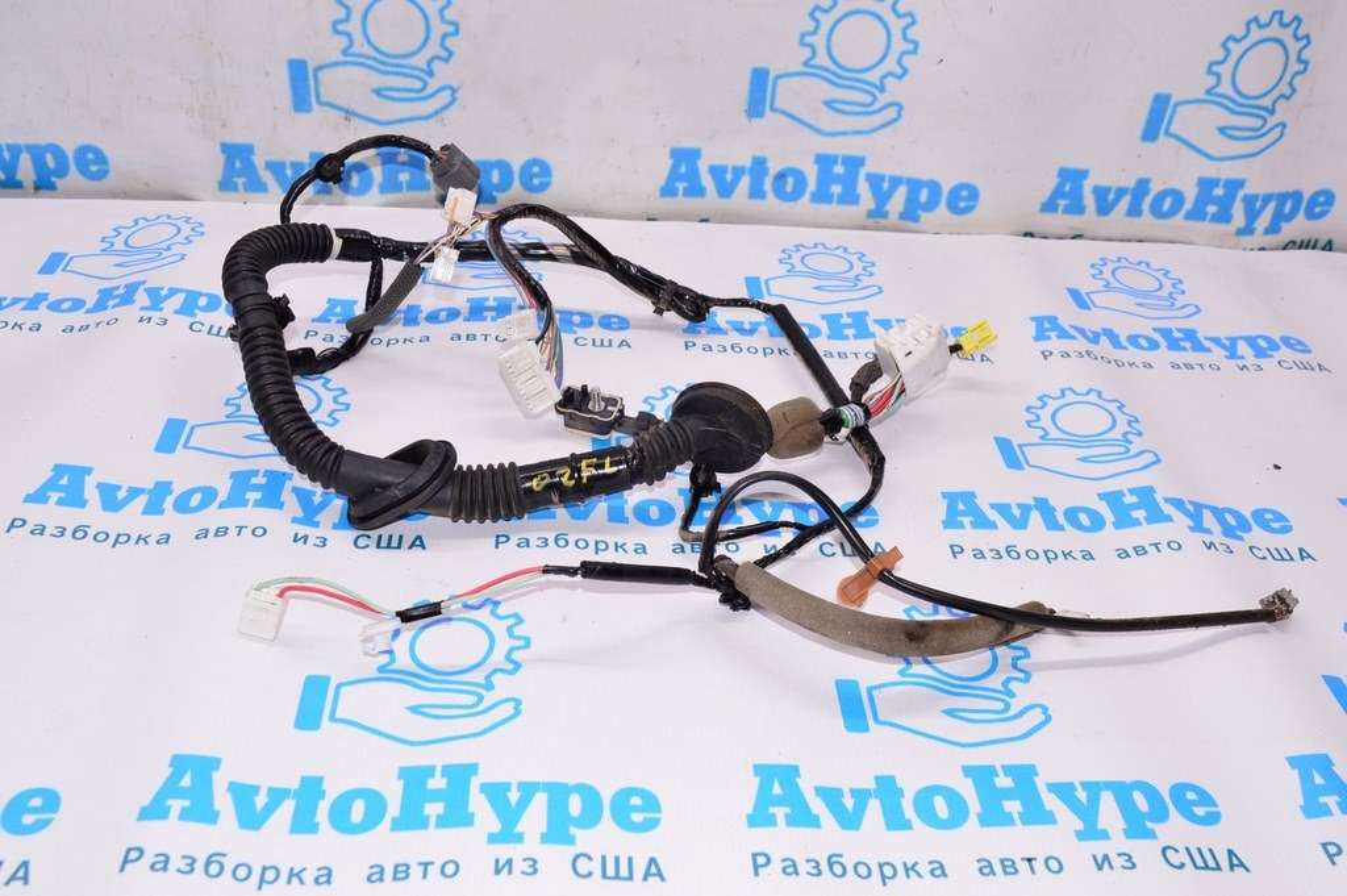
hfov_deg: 55.1
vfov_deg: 38.3
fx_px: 1290
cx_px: 674
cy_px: 448
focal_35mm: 34
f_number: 8
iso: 1600
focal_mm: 23
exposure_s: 1/125
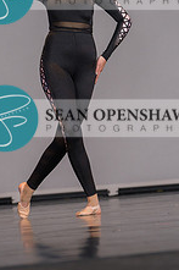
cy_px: 46
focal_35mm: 163
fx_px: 1218
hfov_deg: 8.4
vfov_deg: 12.5
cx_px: 79
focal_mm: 80
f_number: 3.2
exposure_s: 1/500
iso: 400
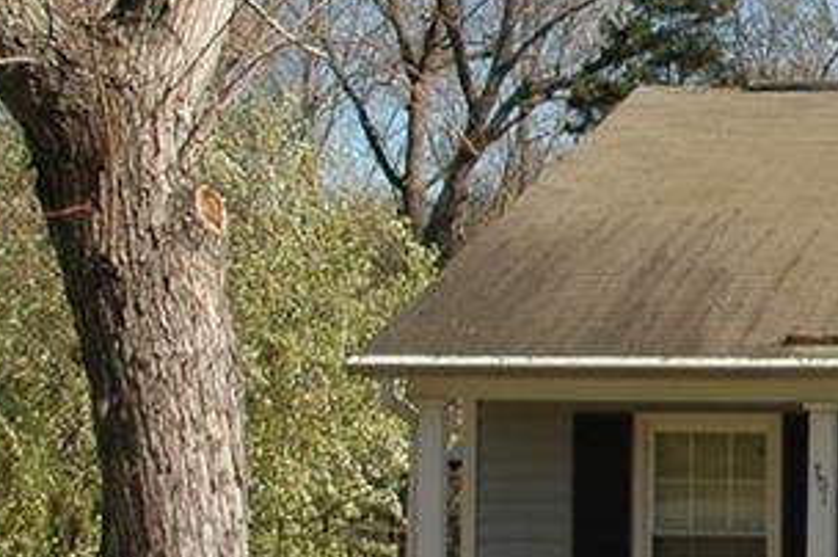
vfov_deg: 13.5
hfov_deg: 17.9
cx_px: 1282
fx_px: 2348
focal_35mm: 101
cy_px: 149
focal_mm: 20
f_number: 3.8
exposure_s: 1/1600
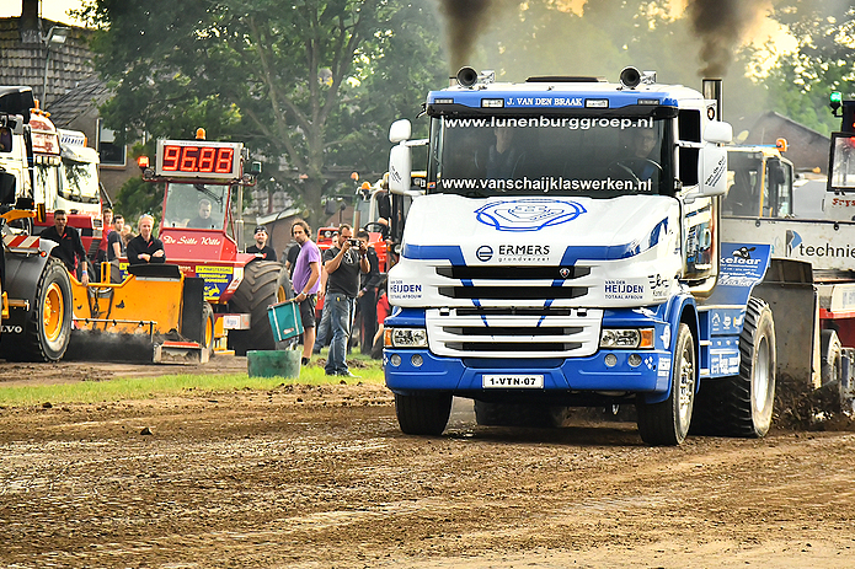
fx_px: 7991
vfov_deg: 4.1
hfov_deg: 6.1
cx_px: 483
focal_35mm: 337
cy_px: 305
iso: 1250
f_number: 5.6
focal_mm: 195
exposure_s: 1/1600
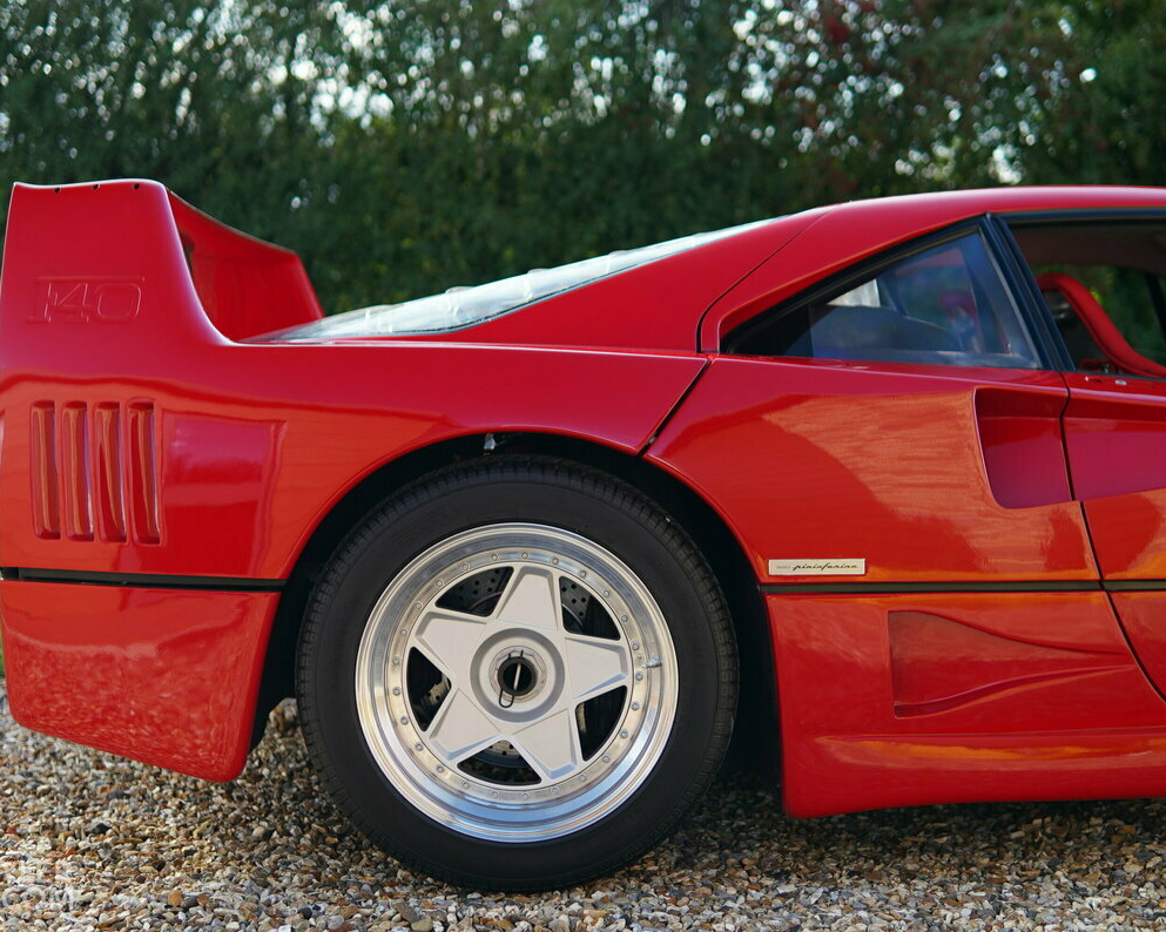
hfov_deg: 36.7
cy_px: 465
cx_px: 589
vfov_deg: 29.7
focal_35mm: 51
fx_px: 1760
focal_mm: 30
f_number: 1.8
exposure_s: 1/400
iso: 100
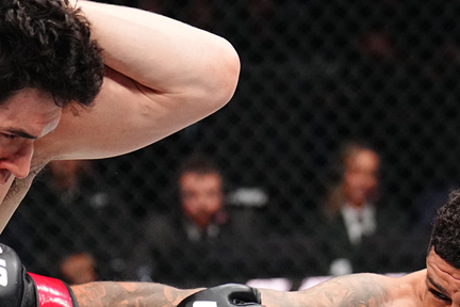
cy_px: 316
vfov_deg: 7.8
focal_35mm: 175
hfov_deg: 11.7
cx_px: 221
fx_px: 2236
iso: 4000
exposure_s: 1/1600
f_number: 2.8
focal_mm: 70
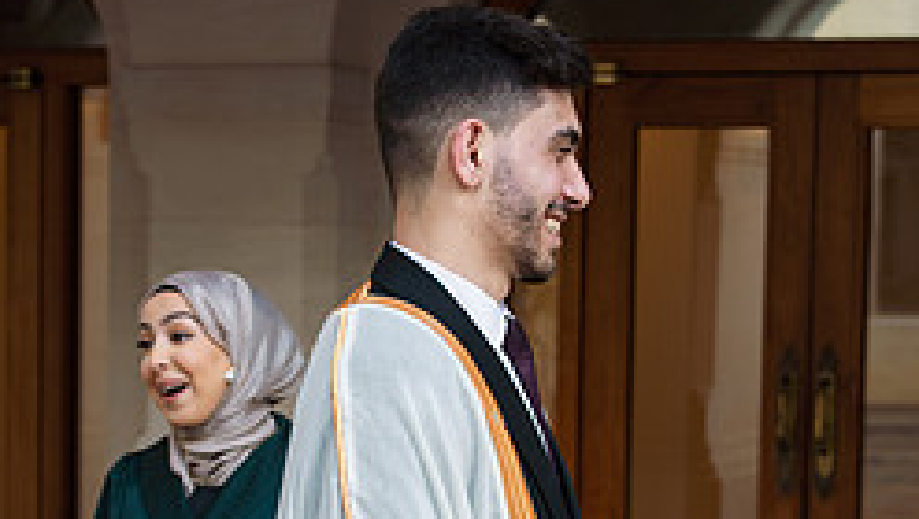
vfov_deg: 12.3
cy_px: 454
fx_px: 2390
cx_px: 585
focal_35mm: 98
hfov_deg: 21.7
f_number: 3.5
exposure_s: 1/500
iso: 200
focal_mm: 40
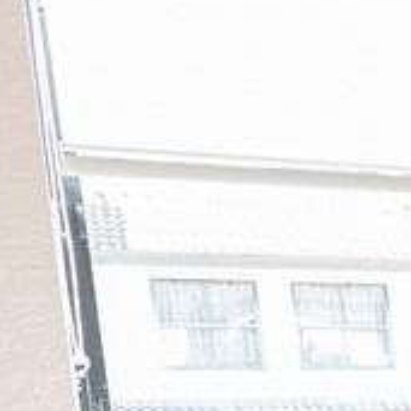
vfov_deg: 13.9
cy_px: 612
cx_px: 1395
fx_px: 1585
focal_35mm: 118
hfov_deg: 9.5
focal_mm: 14
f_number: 7.1
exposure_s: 1/50
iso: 1000
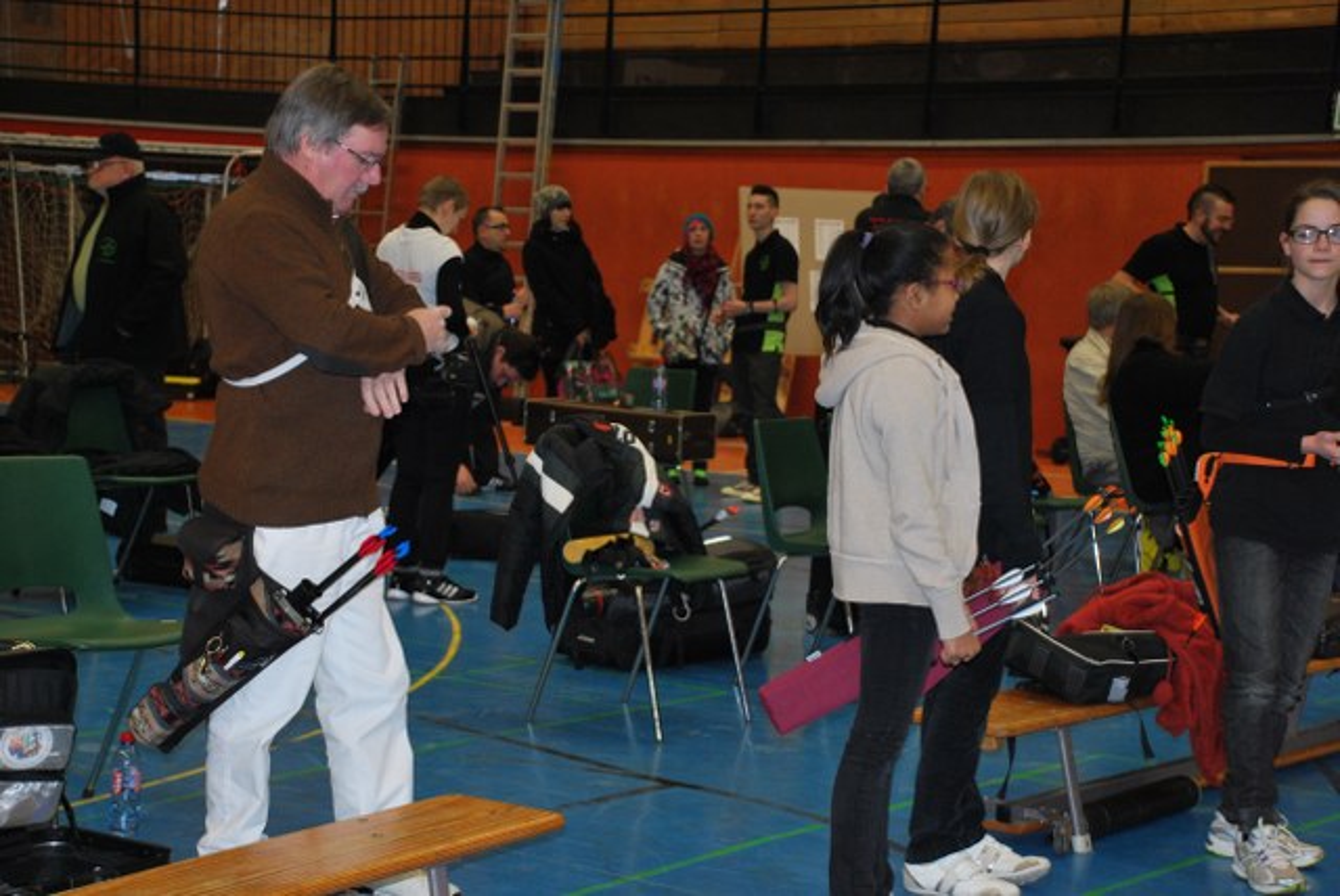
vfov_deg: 19.0
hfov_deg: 28.0
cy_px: 448
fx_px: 2682
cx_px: 670
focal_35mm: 72
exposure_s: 1/60
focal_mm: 48
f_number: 4.8
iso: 450
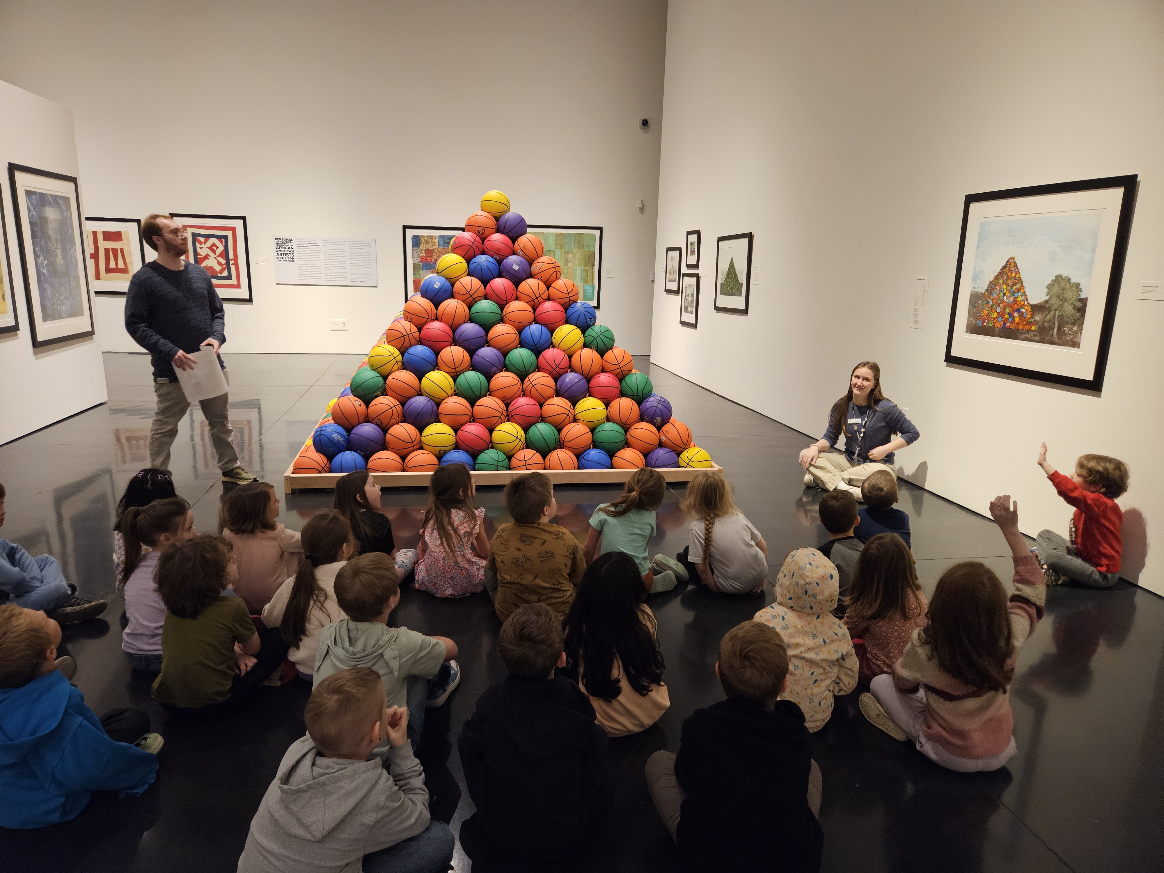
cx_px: 582
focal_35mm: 23
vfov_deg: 58.9
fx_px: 773
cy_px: 436
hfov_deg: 73.9
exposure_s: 1/120
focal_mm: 5.4
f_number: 1.8
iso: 640
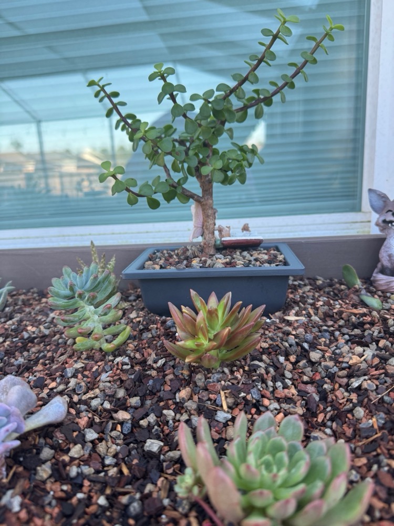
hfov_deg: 56.8
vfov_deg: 71.6
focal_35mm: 24
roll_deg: +3.9
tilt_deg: -15.6
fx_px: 364
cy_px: 263
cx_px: 197
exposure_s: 1/121
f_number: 1.78
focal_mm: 6.76
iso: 100
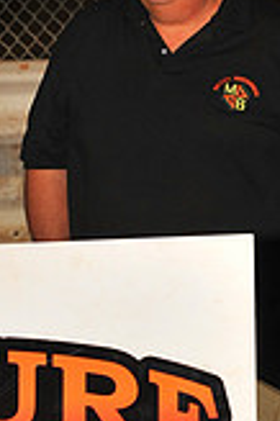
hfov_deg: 5.8
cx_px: 321
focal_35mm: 236
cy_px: 347
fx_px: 2759
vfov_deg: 8.7
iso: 500
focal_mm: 86
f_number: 7.1
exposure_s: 1/320
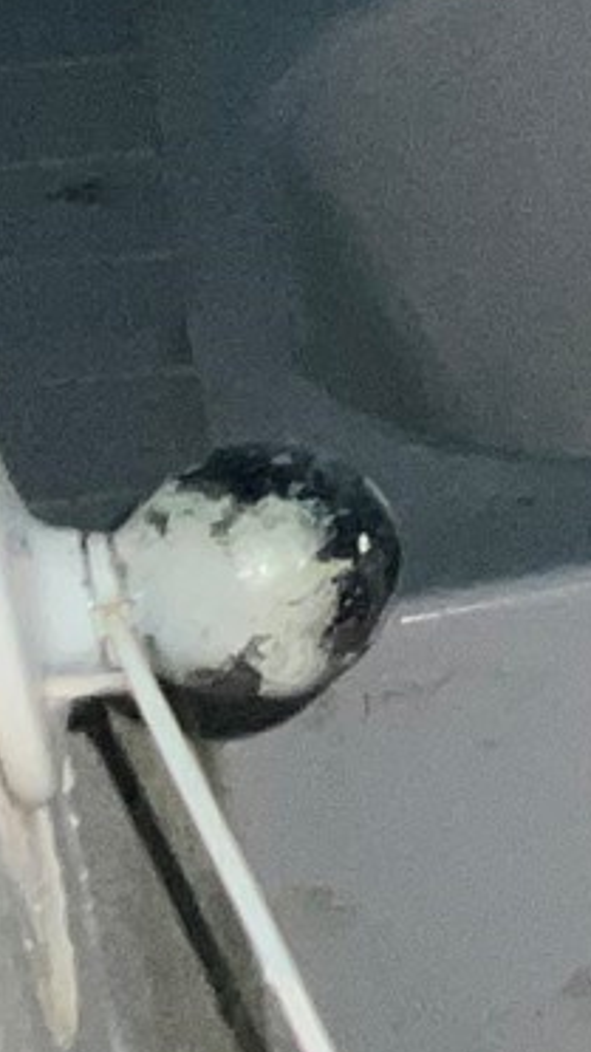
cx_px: 2599
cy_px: -218
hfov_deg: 5.7
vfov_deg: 12.1
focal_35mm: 174
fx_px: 4852
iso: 50
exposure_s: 1/30
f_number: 1.8
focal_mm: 3
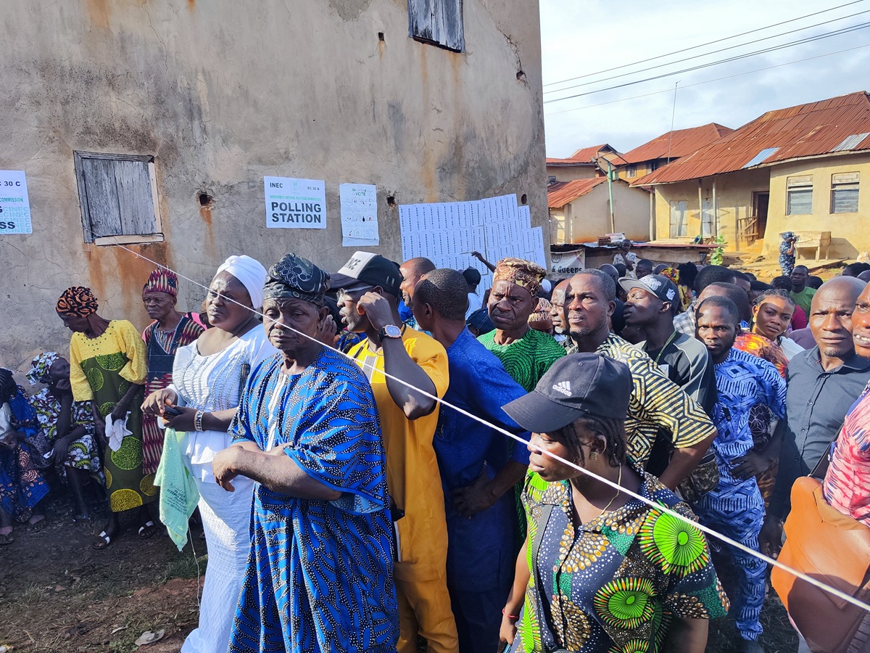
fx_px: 578
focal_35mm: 23
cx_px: 435
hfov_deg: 73.9
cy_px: 326
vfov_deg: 58.9
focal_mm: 7.01
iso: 50
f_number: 1.69
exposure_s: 1/449
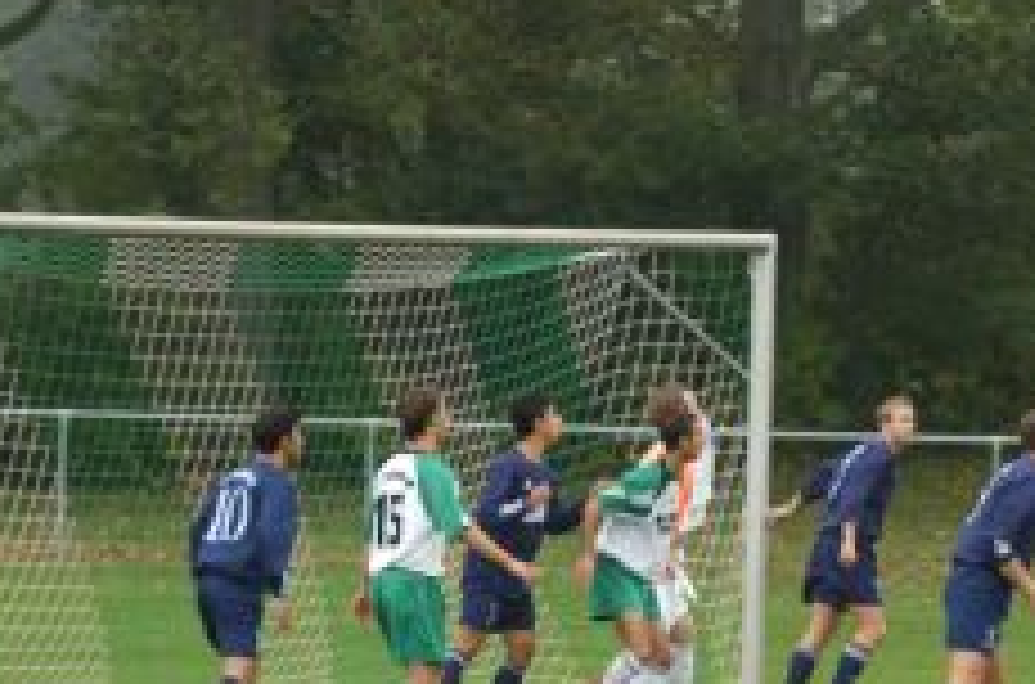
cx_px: 850
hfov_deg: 5.4
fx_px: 10863
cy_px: 511
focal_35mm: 379
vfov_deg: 3.6
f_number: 4.5
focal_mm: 145
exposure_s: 1/320
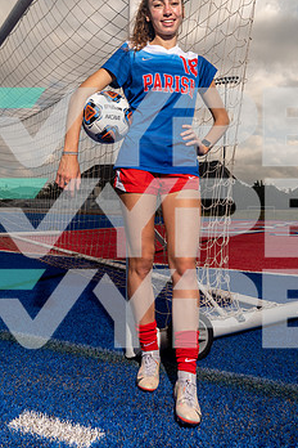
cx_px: 161
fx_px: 385
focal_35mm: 31
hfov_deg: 42.3
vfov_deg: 60.3
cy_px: 219
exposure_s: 1/250
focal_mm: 24
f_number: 5.6
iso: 100
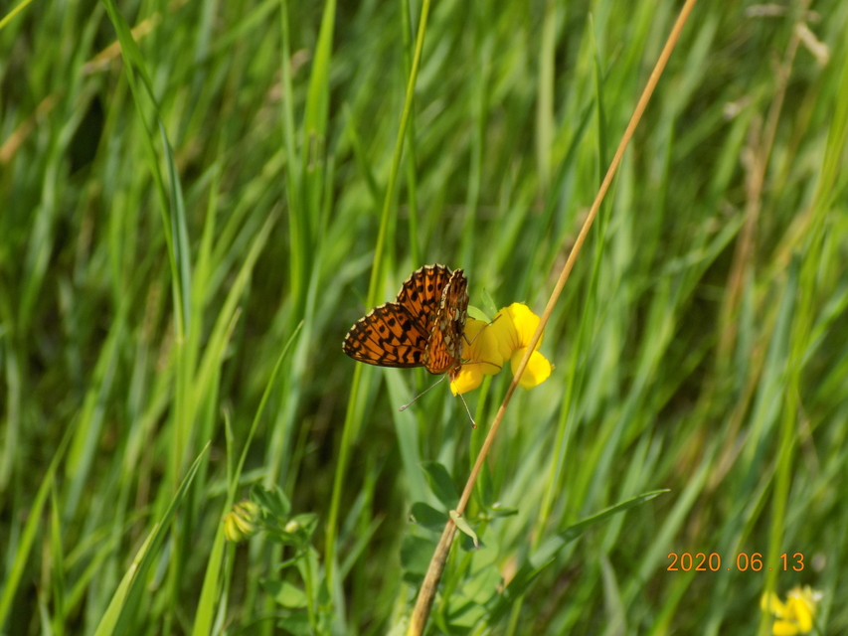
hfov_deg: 16.7
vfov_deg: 12.6
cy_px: 318
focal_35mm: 118
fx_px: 2891
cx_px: 424
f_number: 4.8
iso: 80
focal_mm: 20.9
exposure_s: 1/200
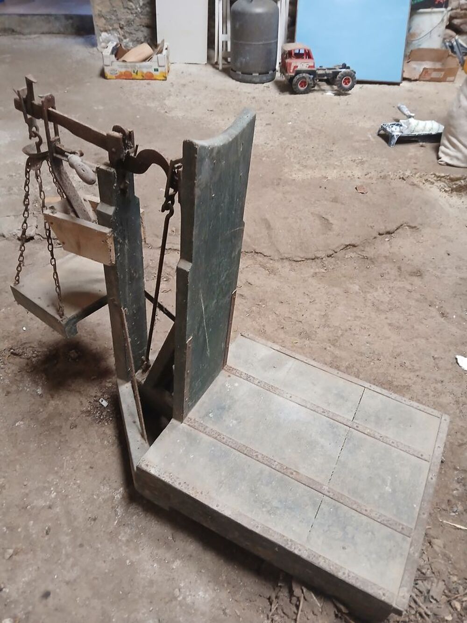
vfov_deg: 67.3
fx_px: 468
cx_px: 234
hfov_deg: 53.1
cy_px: 312
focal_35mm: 26
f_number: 1.8
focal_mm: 3.98
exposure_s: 1/25
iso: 320
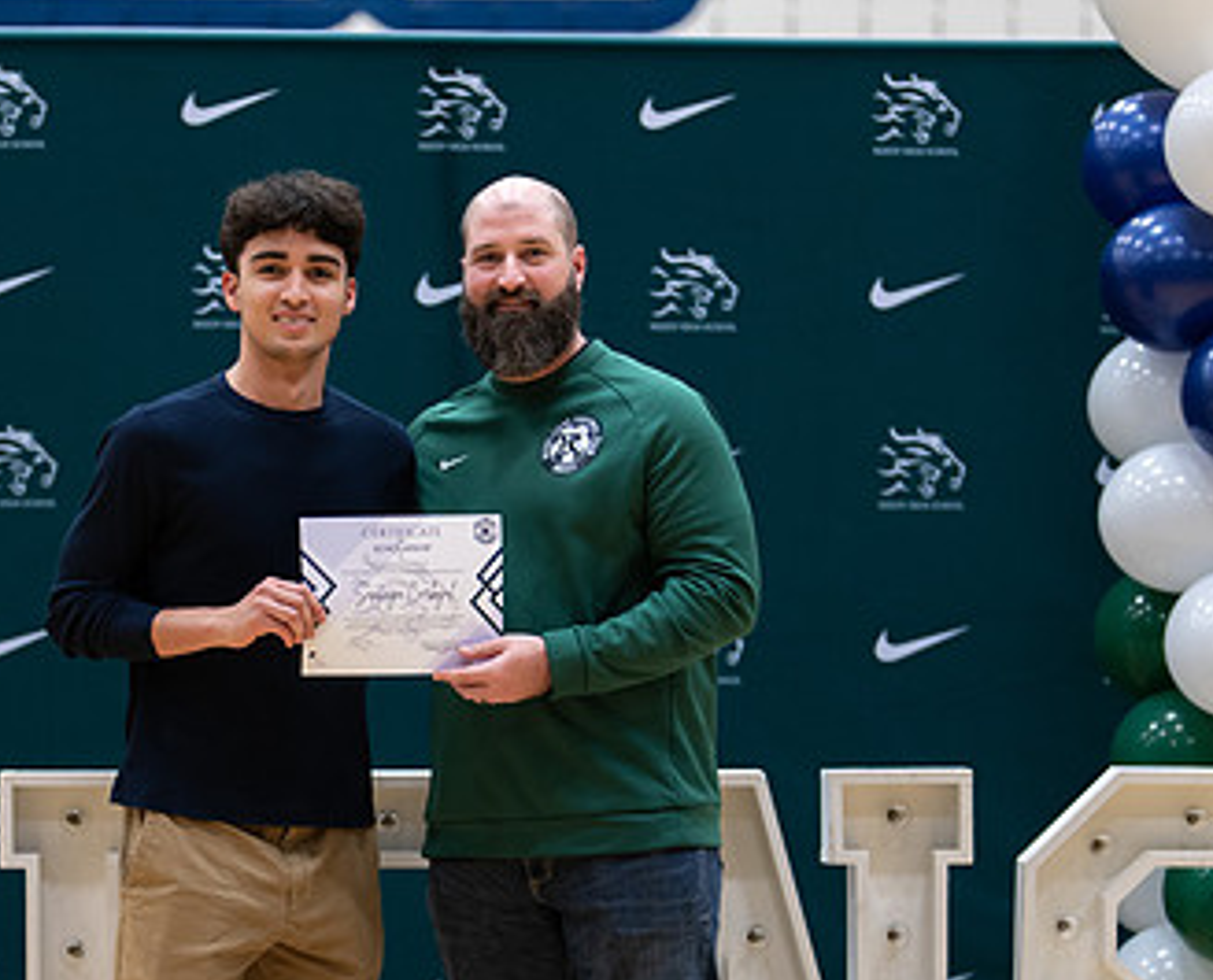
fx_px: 3820
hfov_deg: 18.0
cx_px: 422
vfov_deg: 14.5
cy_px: 763
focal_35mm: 106
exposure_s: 1/320
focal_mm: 50
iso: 400
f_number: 1.2
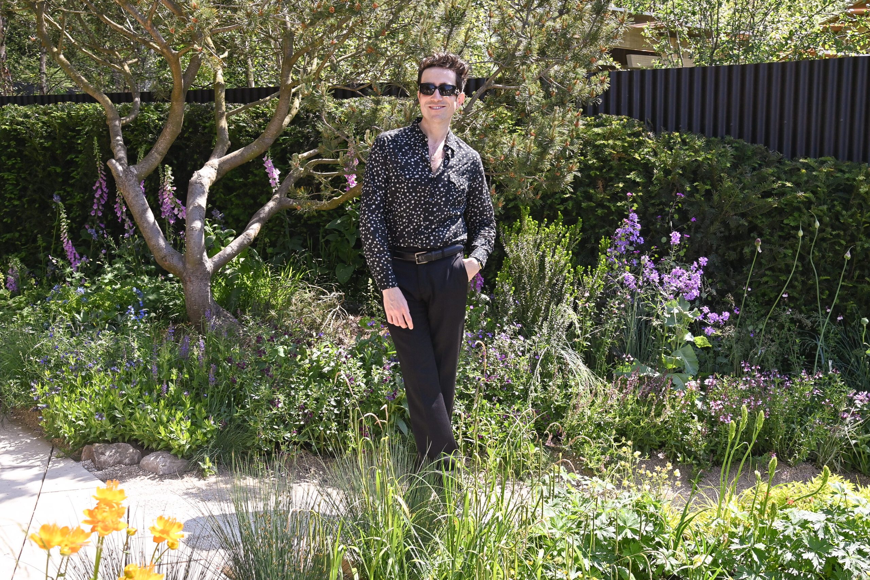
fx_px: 918
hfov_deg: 50.7
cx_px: 435
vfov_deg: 35.0
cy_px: 290
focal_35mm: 38
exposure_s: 1/250
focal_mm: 38
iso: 250
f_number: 8
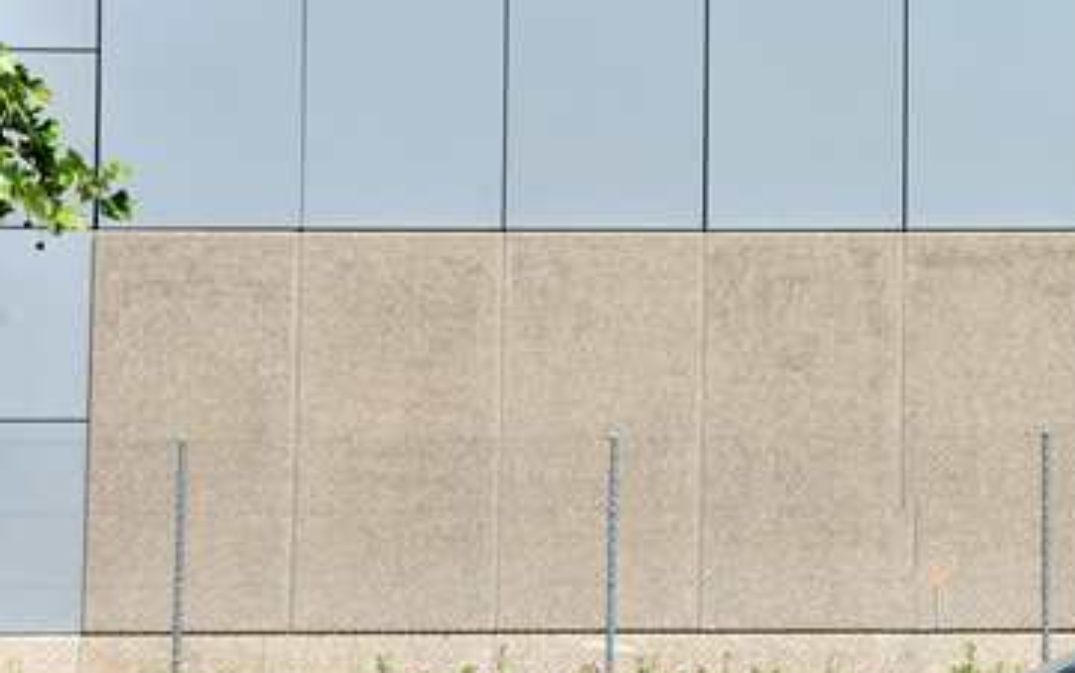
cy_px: 423
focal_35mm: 157
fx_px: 4602
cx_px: 1307
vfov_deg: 8.4
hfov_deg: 13.0
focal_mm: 58
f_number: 8
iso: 100
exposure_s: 1/200
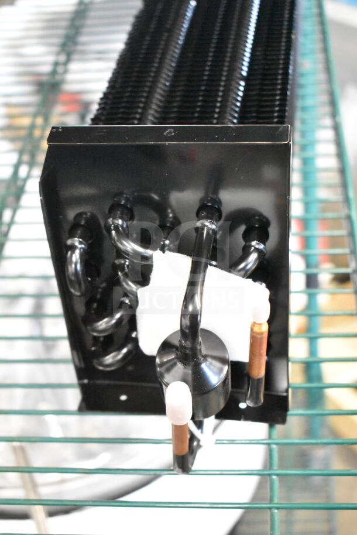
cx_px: 178
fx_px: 847
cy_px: 268
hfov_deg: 23.8
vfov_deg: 35.0
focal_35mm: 57
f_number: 4.8
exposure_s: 1/60
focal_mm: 38
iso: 16000
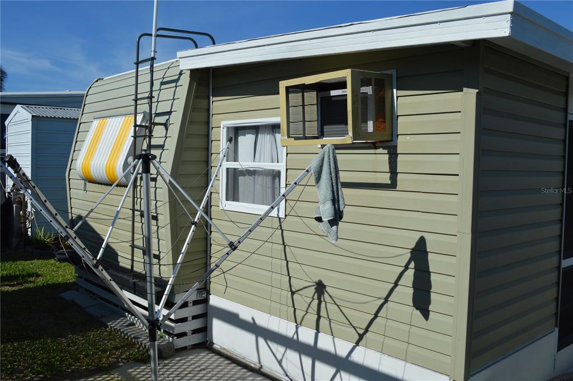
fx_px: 525
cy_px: 190
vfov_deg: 39.9
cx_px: 286
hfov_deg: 57.3
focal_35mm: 33
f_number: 10
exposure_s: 1/400
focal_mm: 22
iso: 100
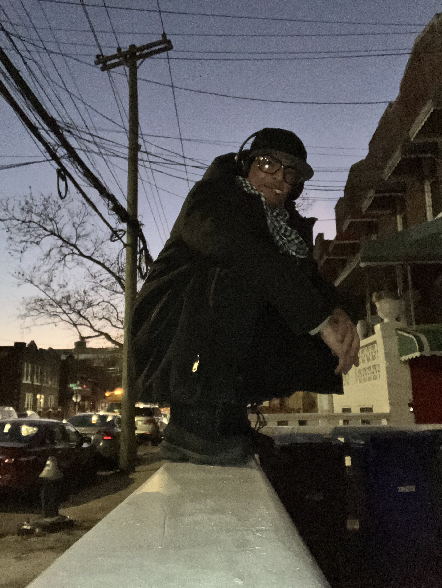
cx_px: 221
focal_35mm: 32
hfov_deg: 44.2
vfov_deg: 56.8
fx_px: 544
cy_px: 294
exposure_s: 1/16
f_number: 2.2
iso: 1000
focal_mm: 2.87
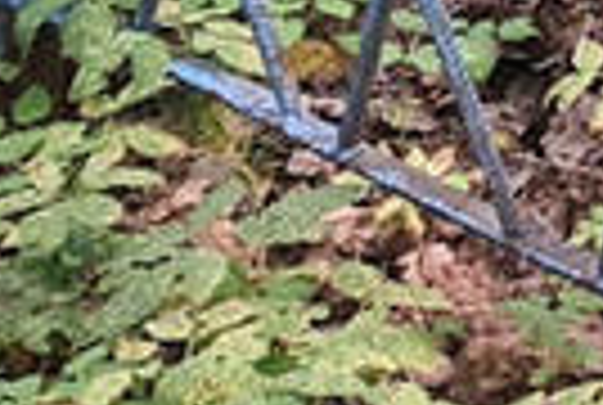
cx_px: 2196
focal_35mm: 206
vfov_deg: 6.1
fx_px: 3458
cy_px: -914
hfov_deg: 7.7
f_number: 1.7
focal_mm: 4.32
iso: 125
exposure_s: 1/100
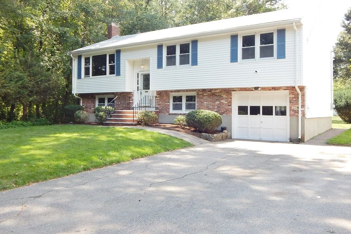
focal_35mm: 33
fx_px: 322
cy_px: 103
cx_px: 179
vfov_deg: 39.9
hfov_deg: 57.2
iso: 140
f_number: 3.2
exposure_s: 1/250
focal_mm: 5.6
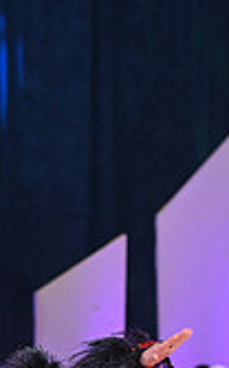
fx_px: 3614
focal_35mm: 361
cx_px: -195
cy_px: 608
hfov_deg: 3.6
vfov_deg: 5.7
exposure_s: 1/400
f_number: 5
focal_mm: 102
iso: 3200
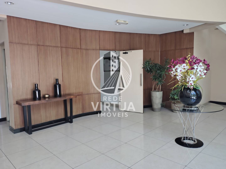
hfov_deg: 69.4
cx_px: 113
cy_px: 84
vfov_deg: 54.9
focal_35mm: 25
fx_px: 163
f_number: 1.7
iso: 251
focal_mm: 4.71
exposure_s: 1/76.1
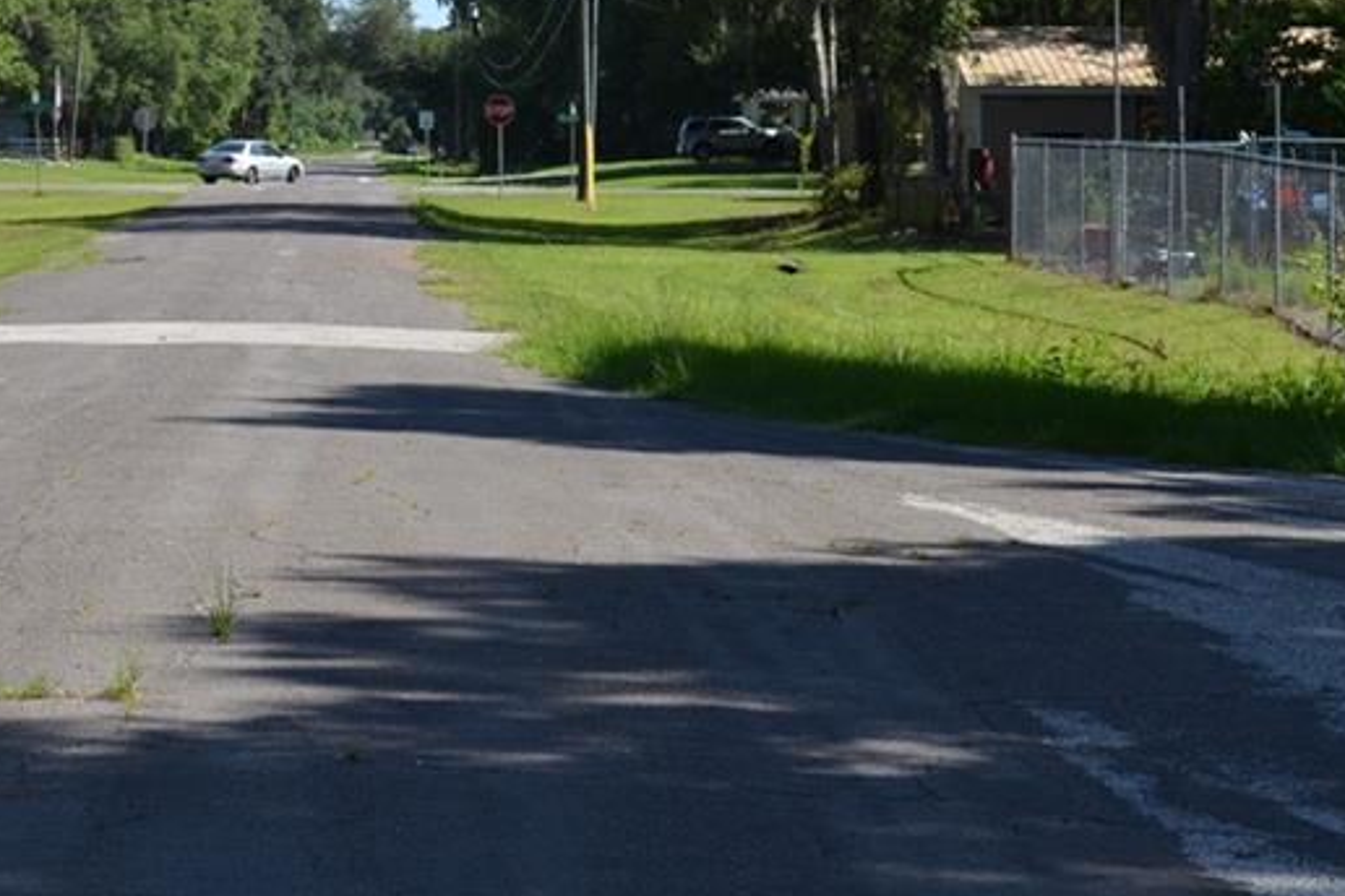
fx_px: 4446
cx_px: 292
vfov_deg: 11.5
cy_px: 120
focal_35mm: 119
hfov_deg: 17.1
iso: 100
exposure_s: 1/250
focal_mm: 40
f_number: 8
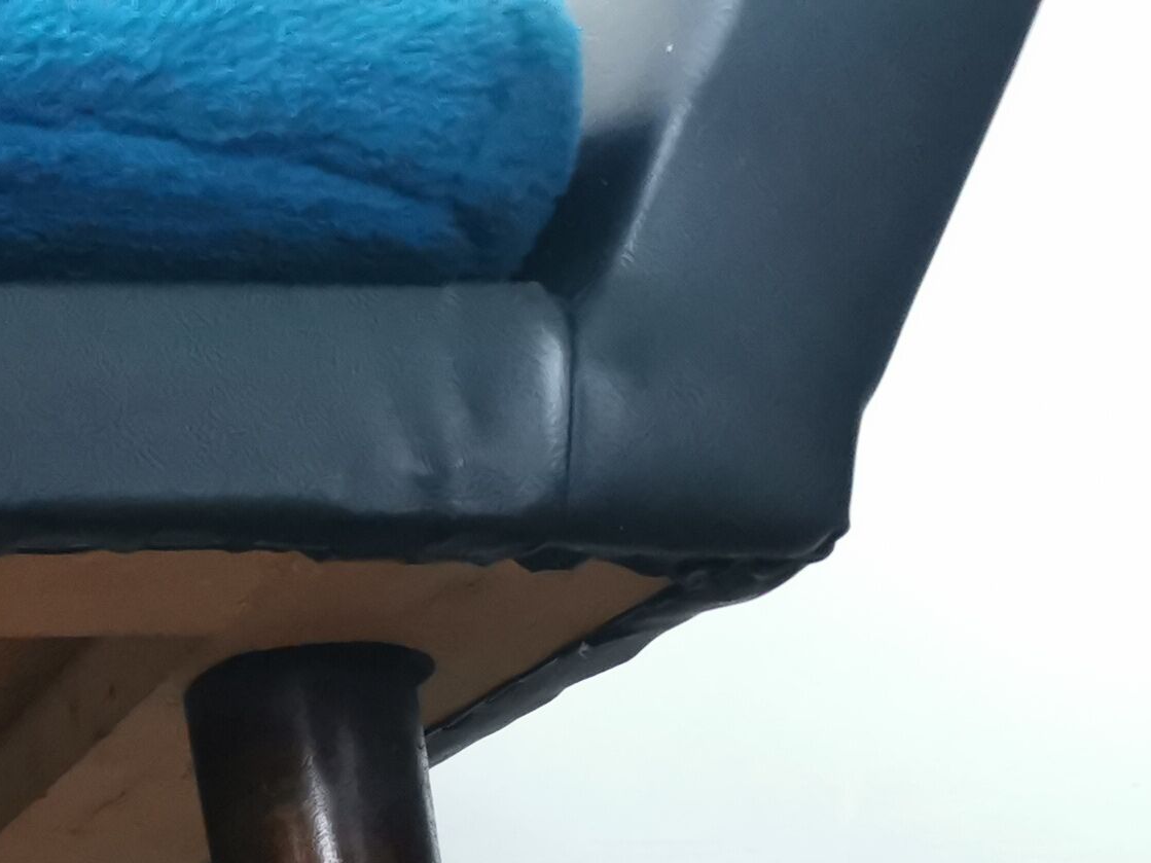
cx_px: -697
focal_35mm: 88
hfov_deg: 18.9
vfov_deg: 15.2
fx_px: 2926
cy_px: 1406
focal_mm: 5.56
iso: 400
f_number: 1.6
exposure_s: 1/30
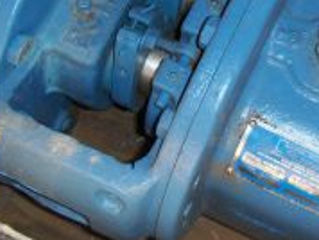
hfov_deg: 21.2
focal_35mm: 92
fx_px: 849
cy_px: 39
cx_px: 220
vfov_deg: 16.0
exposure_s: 1/60
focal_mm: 6.5
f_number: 3.5
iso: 100
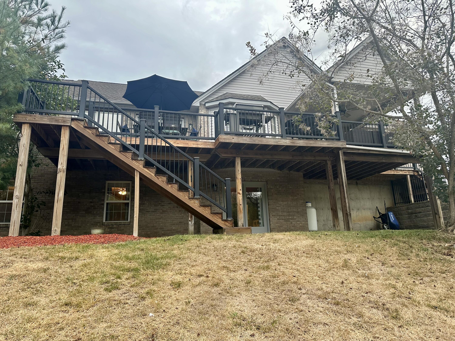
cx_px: 228
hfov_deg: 71.6
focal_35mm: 24
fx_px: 315
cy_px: 170
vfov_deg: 56.8
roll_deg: +1.5
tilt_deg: +14.4
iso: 125
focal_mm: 6.86
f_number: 1.78
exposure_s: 1/121
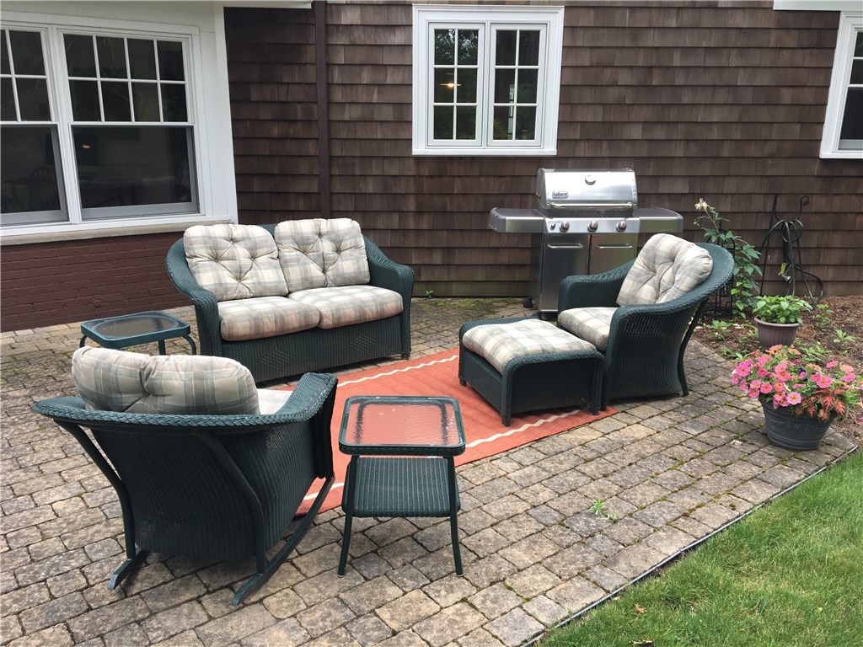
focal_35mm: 29
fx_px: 723
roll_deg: -0.5
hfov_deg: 61.7
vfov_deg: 48.2
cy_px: 324
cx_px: 432
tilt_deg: -14.7
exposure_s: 1/120
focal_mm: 4.15
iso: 32
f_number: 2.2
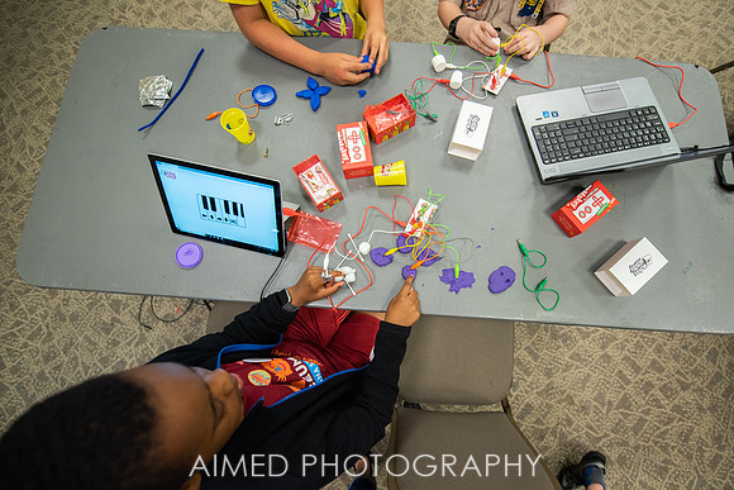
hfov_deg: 100.7
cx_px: 390
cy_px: 260
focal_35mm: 15
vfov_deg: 77.7
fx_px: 303
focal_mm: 14
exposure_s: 1/250
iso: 1000
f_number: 2.8
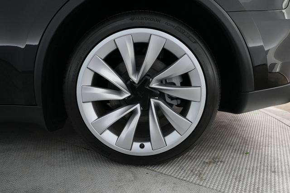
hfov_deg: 71.5
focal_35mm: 25
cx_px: 145
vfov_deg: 51.2
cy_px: 96
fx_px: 201
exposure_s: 1/160
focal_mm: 25
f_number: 2.8
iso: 3200
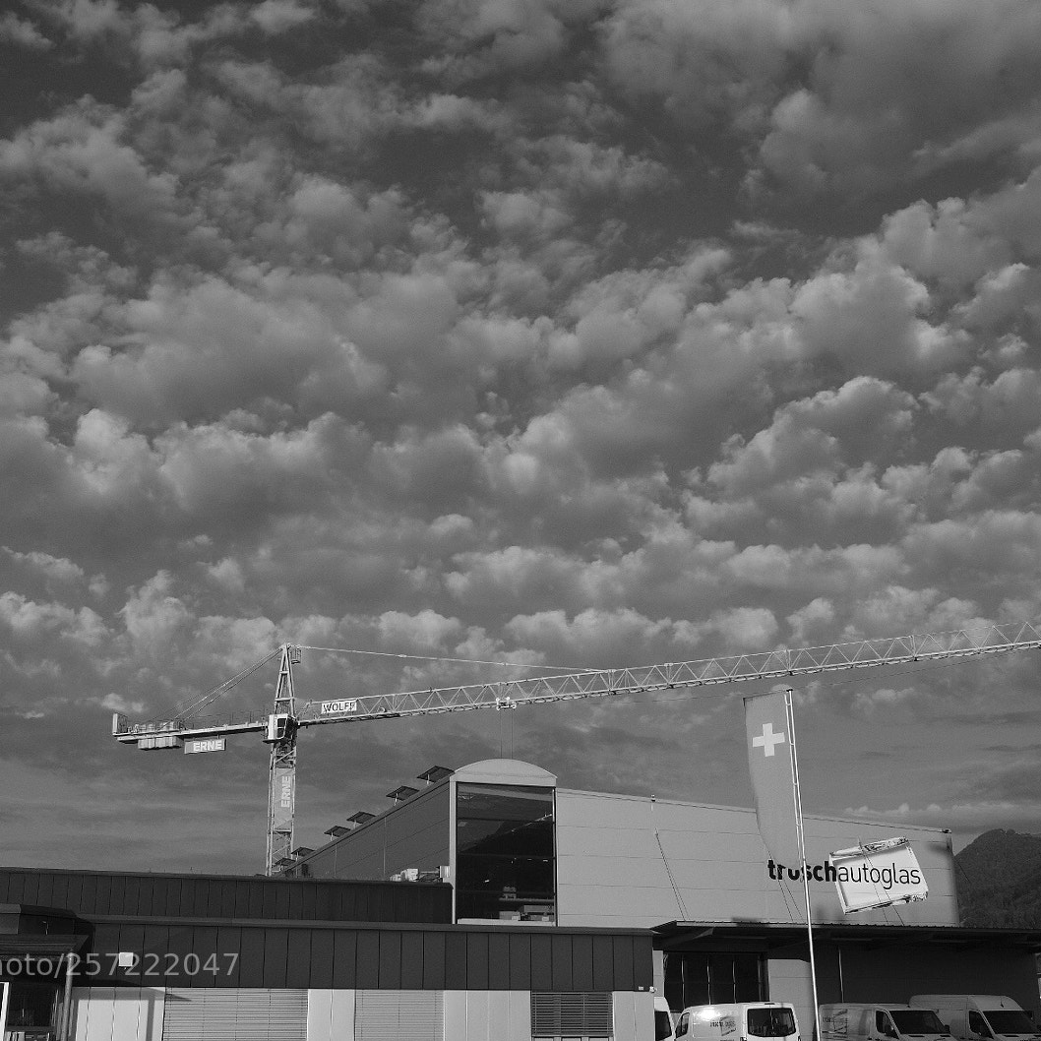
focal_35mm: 45
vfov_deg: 37.6
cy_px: 517
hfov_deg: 37.6
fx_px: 1531
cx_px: 512
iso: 400
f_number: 5
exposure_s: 1/2400
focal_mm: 23
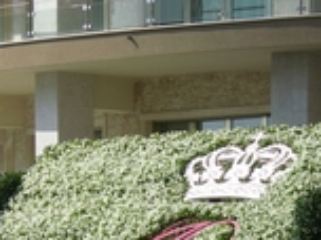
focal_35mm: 276
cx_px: 87
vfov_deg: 5.4
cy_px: 280
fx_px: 2559
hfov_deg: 7.2
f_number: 5.7
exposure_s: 1/270
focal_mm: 17.3
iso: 50
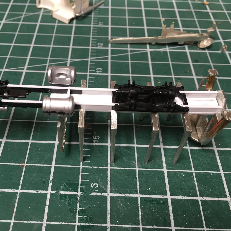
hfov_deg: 47.0
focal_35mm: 35
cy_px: 117
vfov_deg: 47.2
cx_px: 97
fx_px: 264
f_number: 2.2
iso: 50
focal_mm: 4.15
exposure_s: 1/30
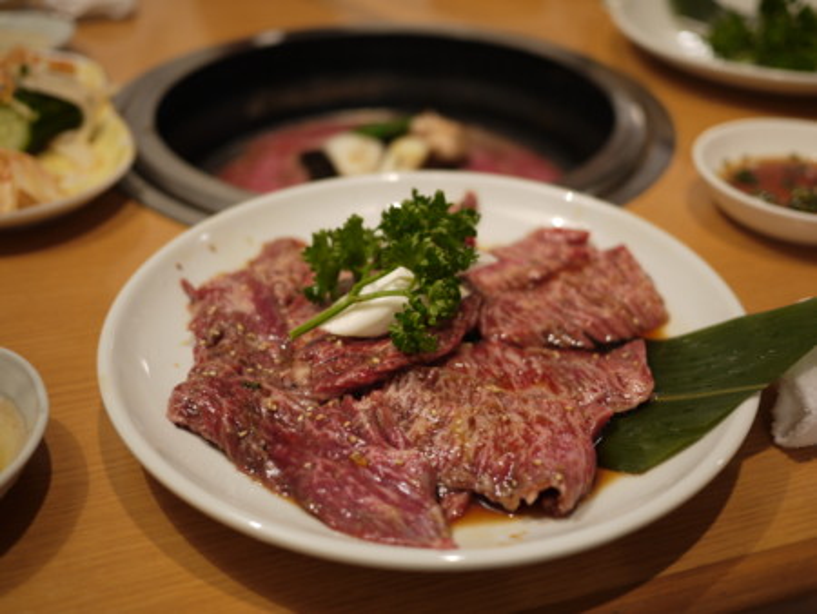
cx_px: 408
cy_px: 307
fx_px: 945
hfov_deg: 46.8
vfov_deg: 36.0
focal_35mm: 40
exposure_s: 1/30
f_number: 1.7
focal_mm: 20
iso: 100
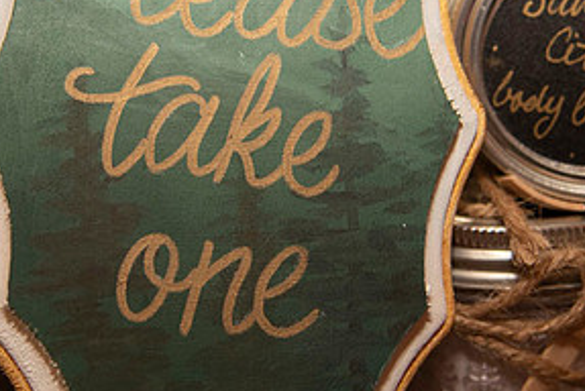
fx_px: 1578
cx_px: 232
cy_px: 135
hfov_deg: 21.0
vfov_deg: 14.1
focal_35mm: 97
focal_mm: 48
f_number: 4
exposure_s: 1/200
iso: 640
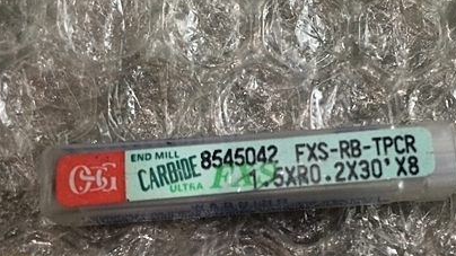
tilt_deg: -77.4
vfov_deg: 23.9
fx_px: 604
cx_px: 307
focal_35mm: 50
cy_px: 158
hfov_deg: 40.8
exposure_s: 1/30
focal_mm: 4.15
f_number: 2.2
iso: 100
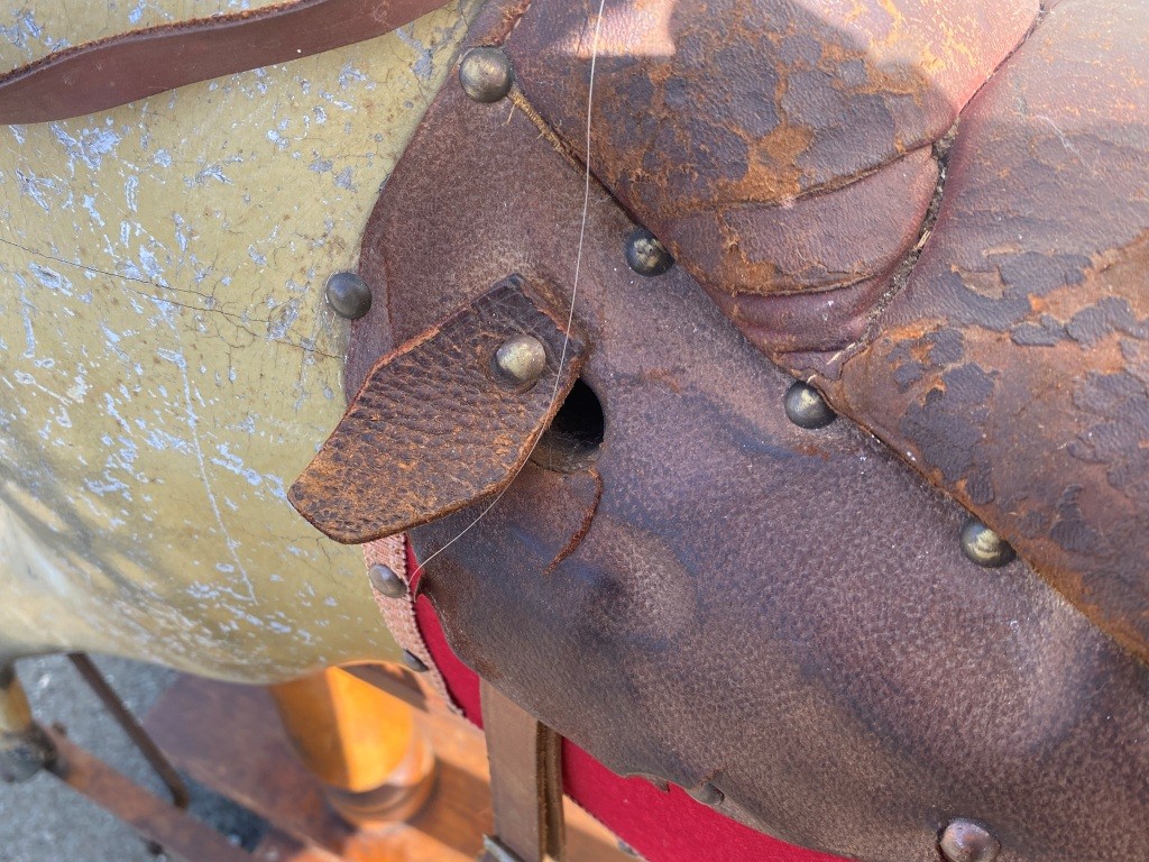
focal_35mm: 26
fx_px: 863
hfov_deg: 67.3
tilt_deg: -56.7
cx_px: 574
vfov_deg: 53.1
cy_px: 431
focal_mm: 4.25
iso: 32
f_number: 1.8
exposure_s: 1/359
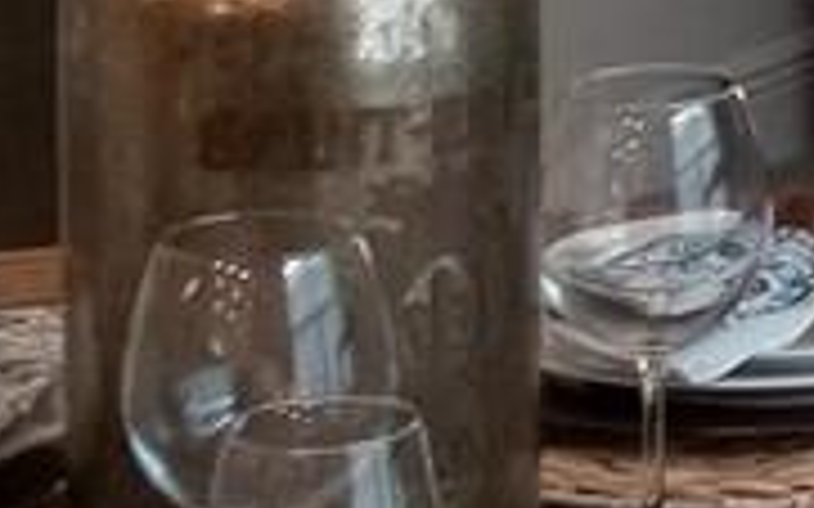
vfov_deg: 5.5
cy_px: -512
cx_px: 2123
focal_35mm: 234
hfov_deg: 8.1
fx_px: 5189
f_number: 1.7
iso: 64
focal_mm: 4.25
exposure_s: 1/60
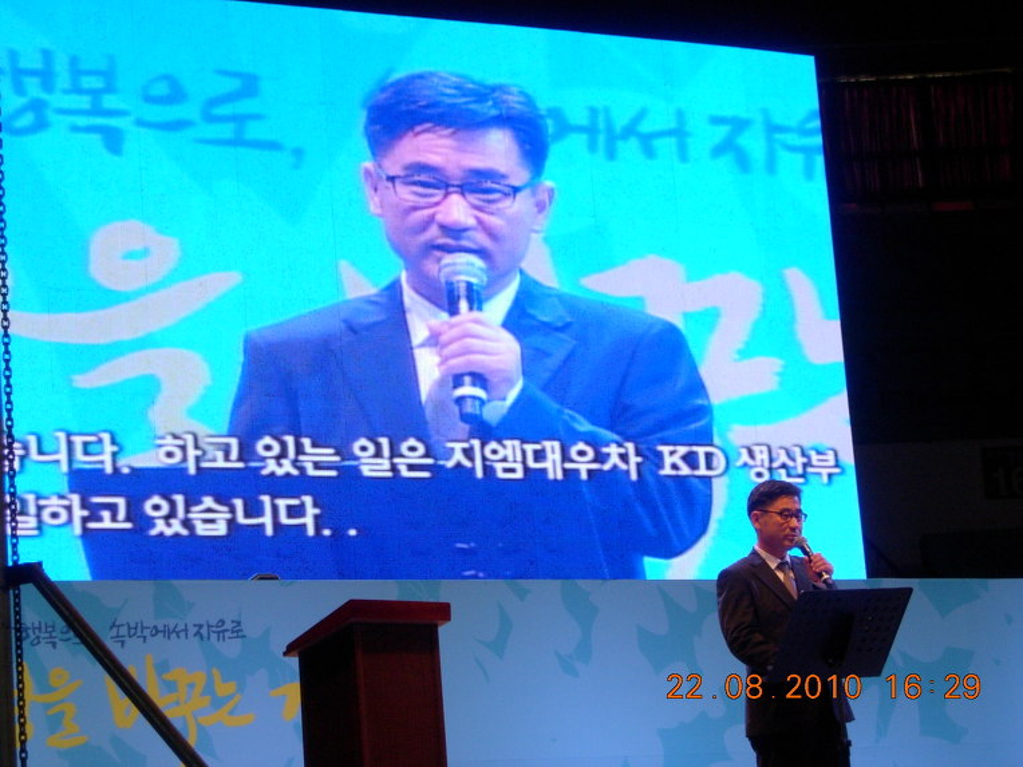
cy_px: 384
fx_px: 3339
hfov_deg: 17.4
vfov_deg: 13.1
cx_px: 512
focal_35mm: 113
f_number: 4.9
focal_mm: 23.4
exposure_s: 1/64
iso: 137
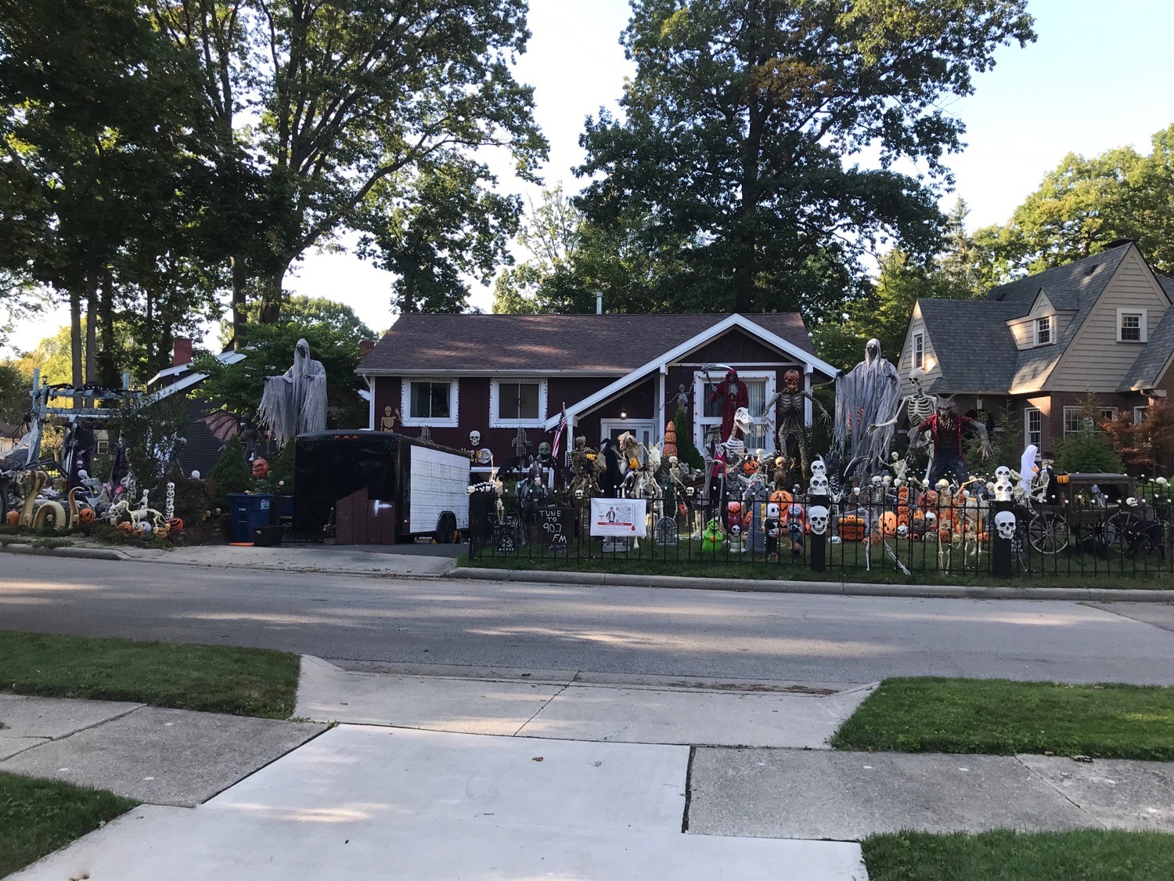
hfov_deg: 63.4
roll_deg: -1.7
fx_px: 950
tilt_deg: +4.4
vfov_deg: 49.7
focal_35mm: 28
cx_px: 587
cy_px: 440
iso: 20
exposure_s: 1/349
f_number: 1.8
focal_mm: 3.99
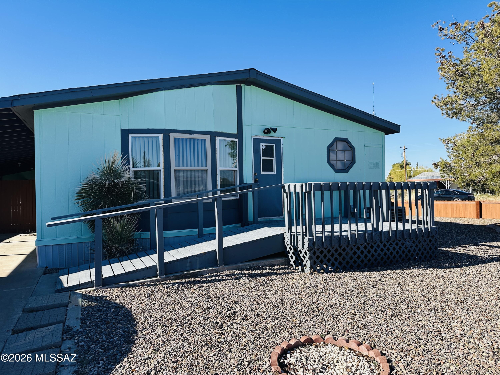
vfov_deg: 56.8
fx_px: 347
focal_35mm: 24
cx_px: 250
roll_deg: +0.8
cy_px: 188
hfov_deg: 71.6
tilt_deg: +0.8
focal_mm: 6.86
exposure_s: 1/2809
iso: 80
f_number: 1.78
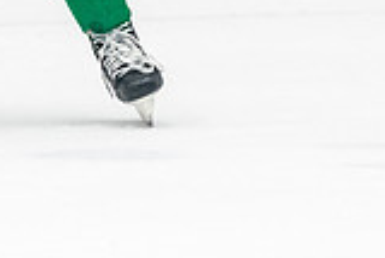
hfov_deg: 2.2
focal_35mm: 932
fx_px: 9976
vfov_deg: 1.5
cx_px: -106
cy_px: -158
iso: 3200
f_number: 2.8
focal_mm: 110
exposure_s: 1/800
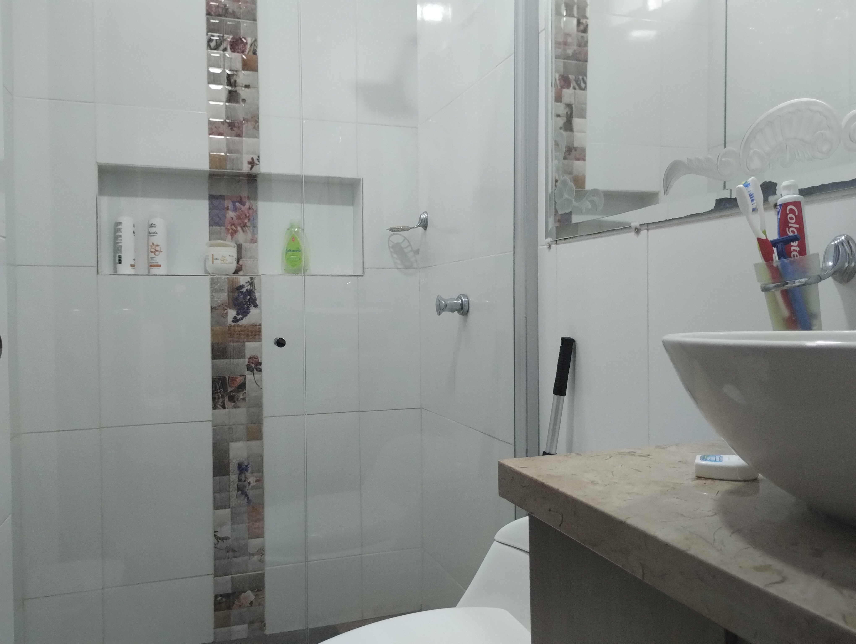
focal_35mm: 28
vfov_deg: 49.9
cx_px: 428
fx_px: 693
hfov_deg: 63.4
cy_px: 322
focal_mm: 4.27
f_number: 1.8
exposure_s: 1/30
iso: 728
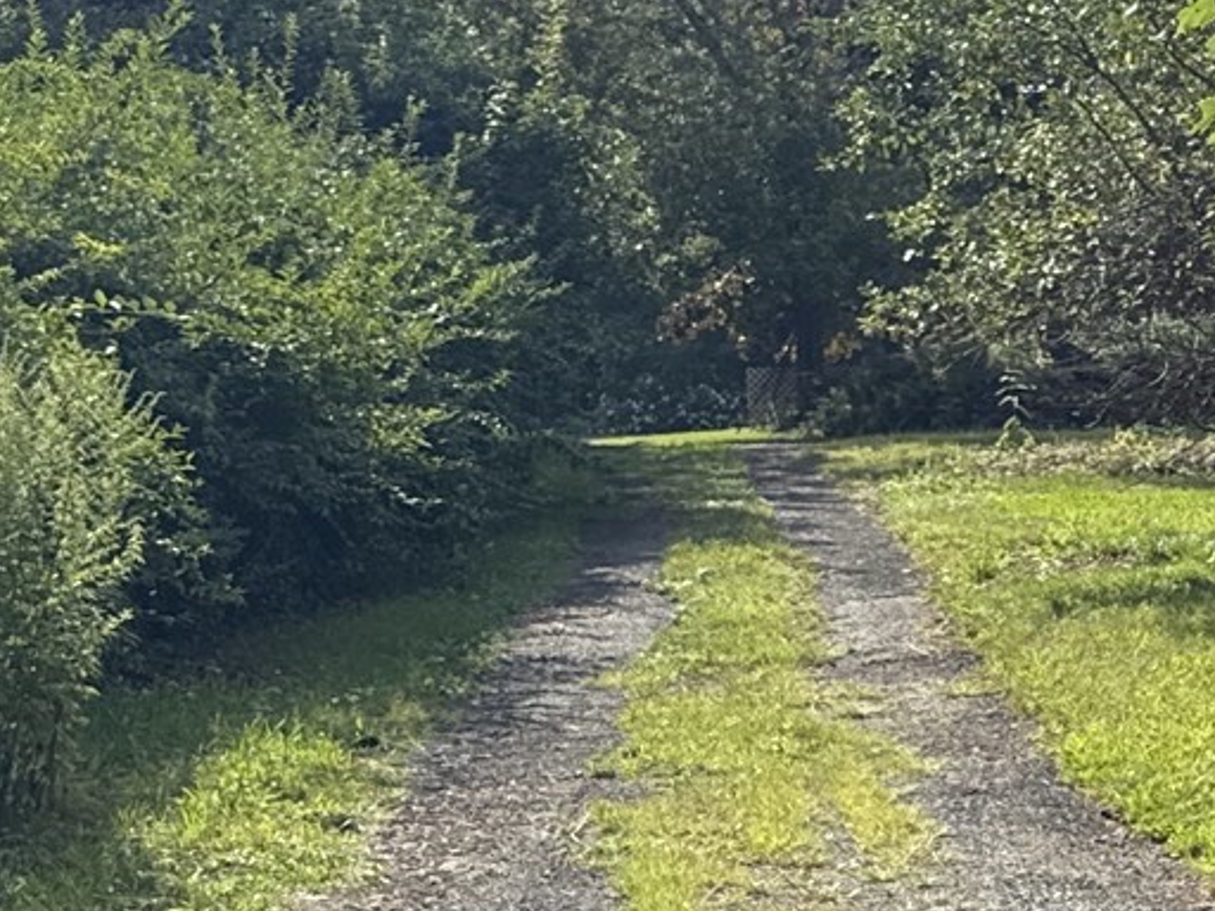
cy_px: 370
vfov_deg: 15.4
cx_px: 1365
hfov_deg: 19.5
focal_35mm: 96
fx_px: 3370
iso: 125
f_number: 1.78
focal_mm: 6.76
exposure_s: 1/4167
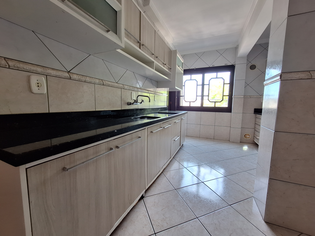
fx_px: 118
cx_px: 158
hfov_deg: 106.2
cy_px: 118
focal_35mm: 13
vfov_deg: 89.9
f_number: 2.2
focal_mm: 1.74
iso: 64
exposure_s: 1/50
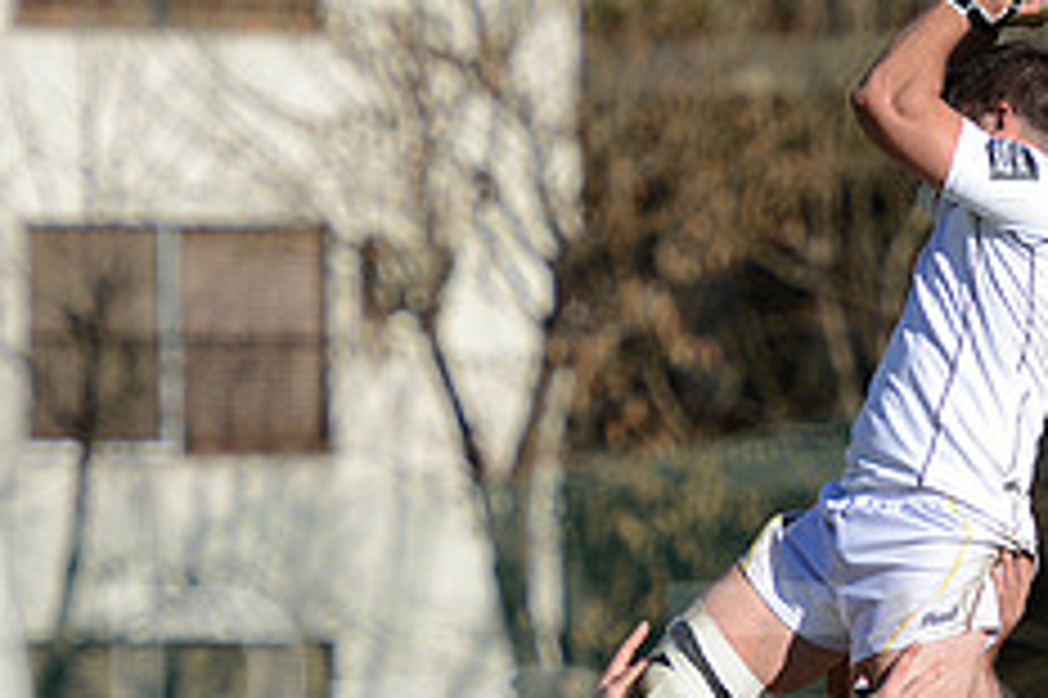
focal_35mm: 523
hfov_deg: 3.9
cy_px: 718
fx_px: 15214
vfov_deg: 2.6
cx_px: 472
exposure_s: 1/1250
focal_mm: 210
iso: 250
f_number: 4
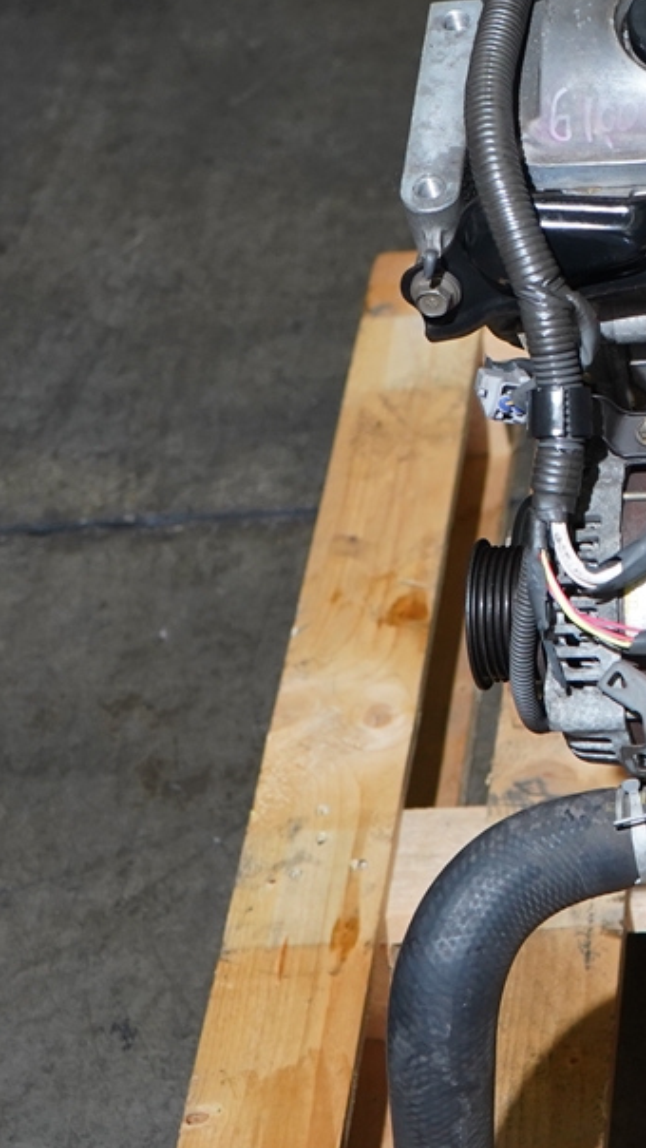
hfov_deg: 12.3
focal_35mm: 91
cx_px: 1119
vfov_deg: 23.2
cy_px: 317
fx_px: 2770
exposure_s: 1/160
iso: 1250
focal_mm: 35
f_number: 4
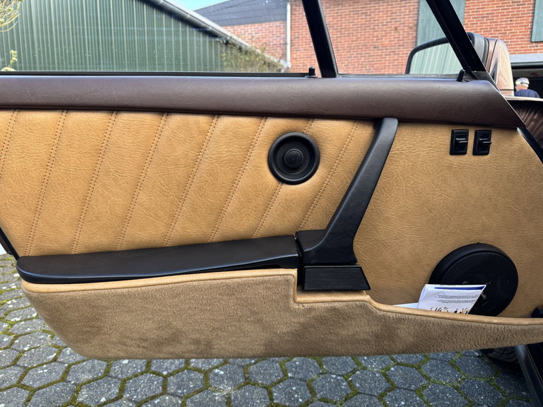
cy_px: 204
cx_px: 272
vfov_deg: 56.8
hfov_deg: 71.6
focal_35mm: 24
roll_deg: -0.1
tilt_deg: -9.4
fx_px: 376
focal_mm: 6.76
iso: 125
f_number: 1.78
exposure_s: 1/121
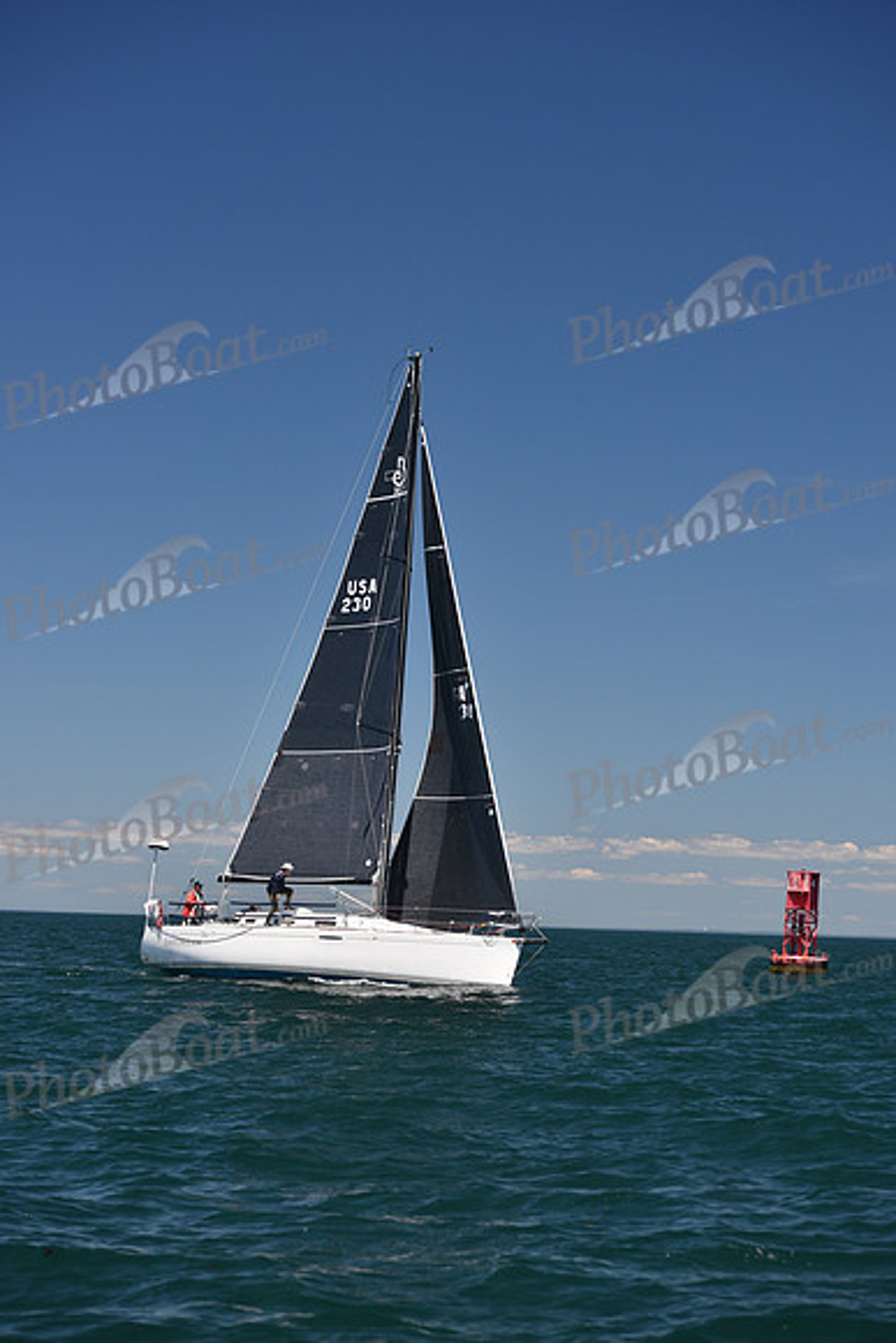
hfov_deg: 17.1
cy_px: 672
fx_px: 2985
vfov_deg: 25.4
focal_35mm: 80
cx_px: 448
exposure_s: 1/800
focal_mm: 80
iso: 250
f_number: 5
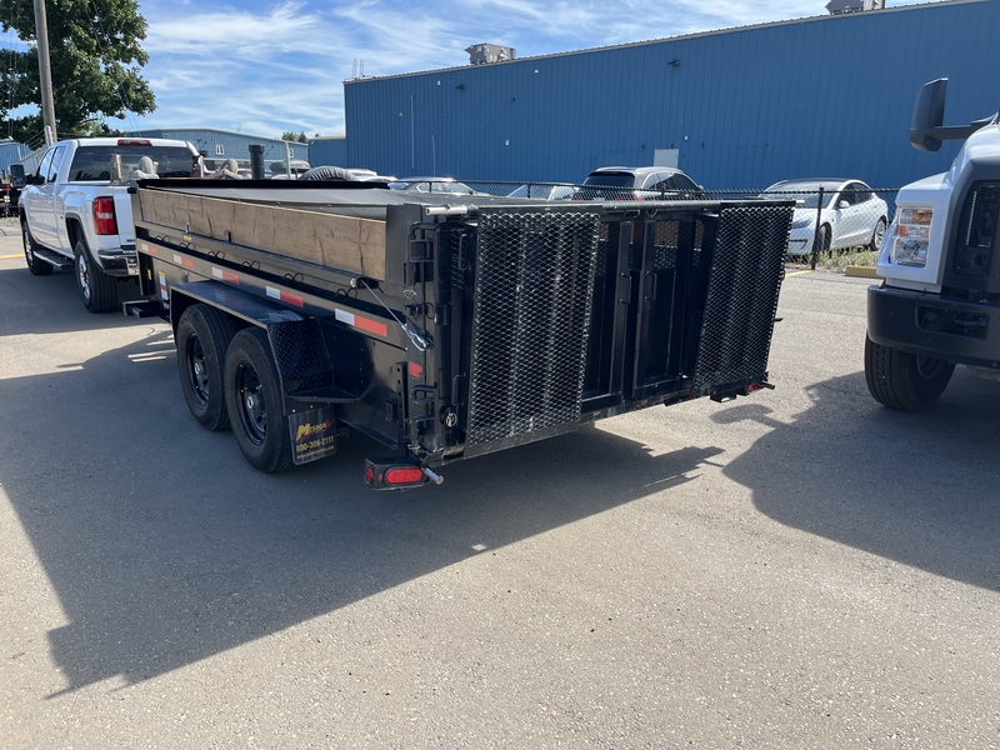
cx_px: 500
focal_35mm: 26
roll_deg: +0.8
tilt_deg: -11.4
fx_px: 751
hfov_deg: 67.3
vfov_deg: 53.1
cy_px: 375
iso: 50
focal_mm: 5.1
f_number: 1.6
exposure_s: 1/1009
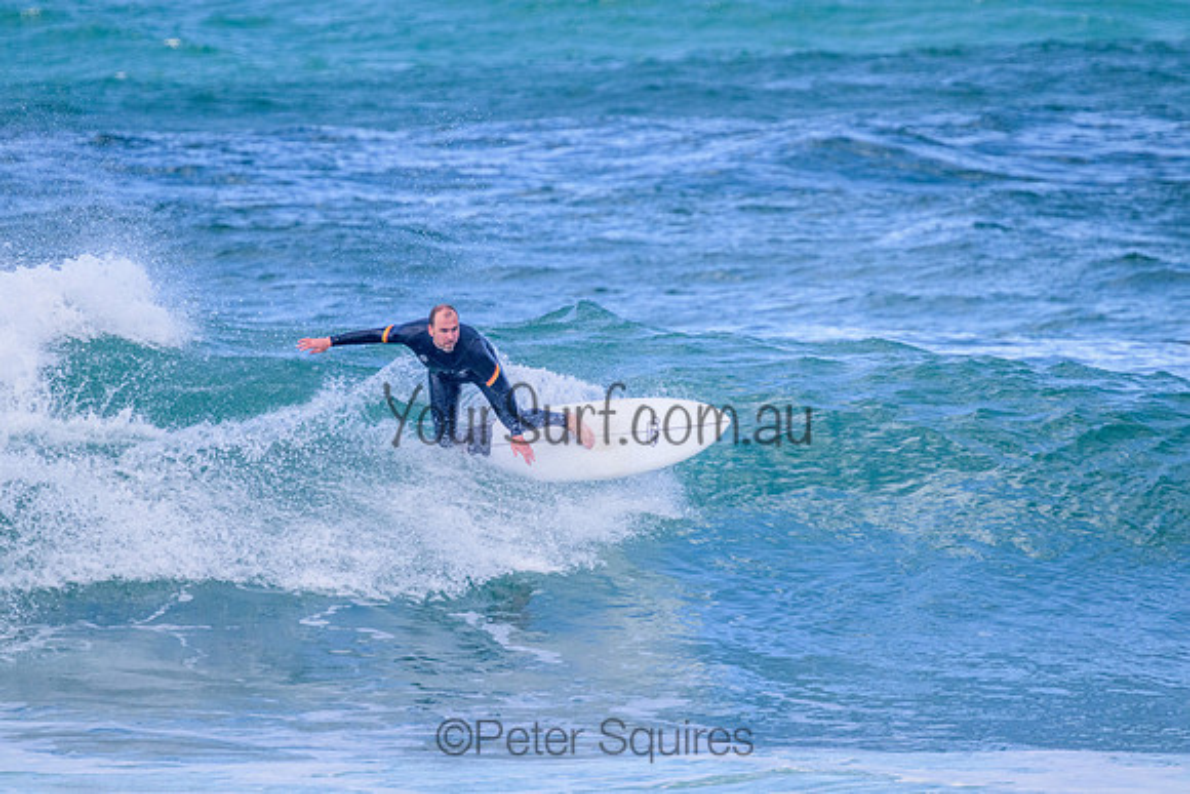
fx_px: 26449
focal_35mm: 800
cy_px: 397
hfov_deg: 2.6
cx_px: 595
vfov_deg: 1.7
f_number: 11
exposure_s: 1/1600
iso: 2500
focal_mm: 800
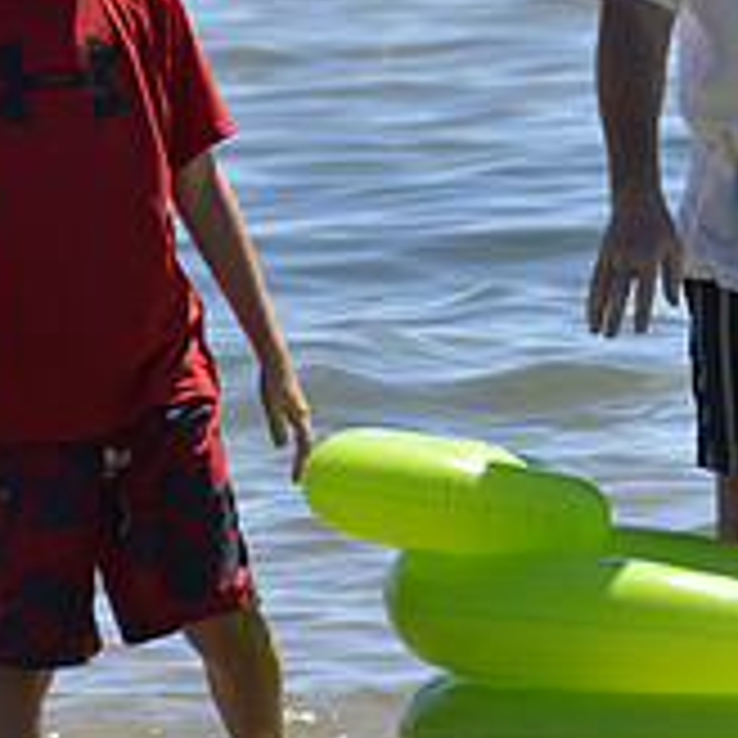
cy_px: 117
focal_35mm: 944
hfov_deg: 1.9
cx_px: 608
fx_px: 22770
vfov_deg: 1.9
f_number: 5.6
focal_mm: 210
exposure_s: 1/1600
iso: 400
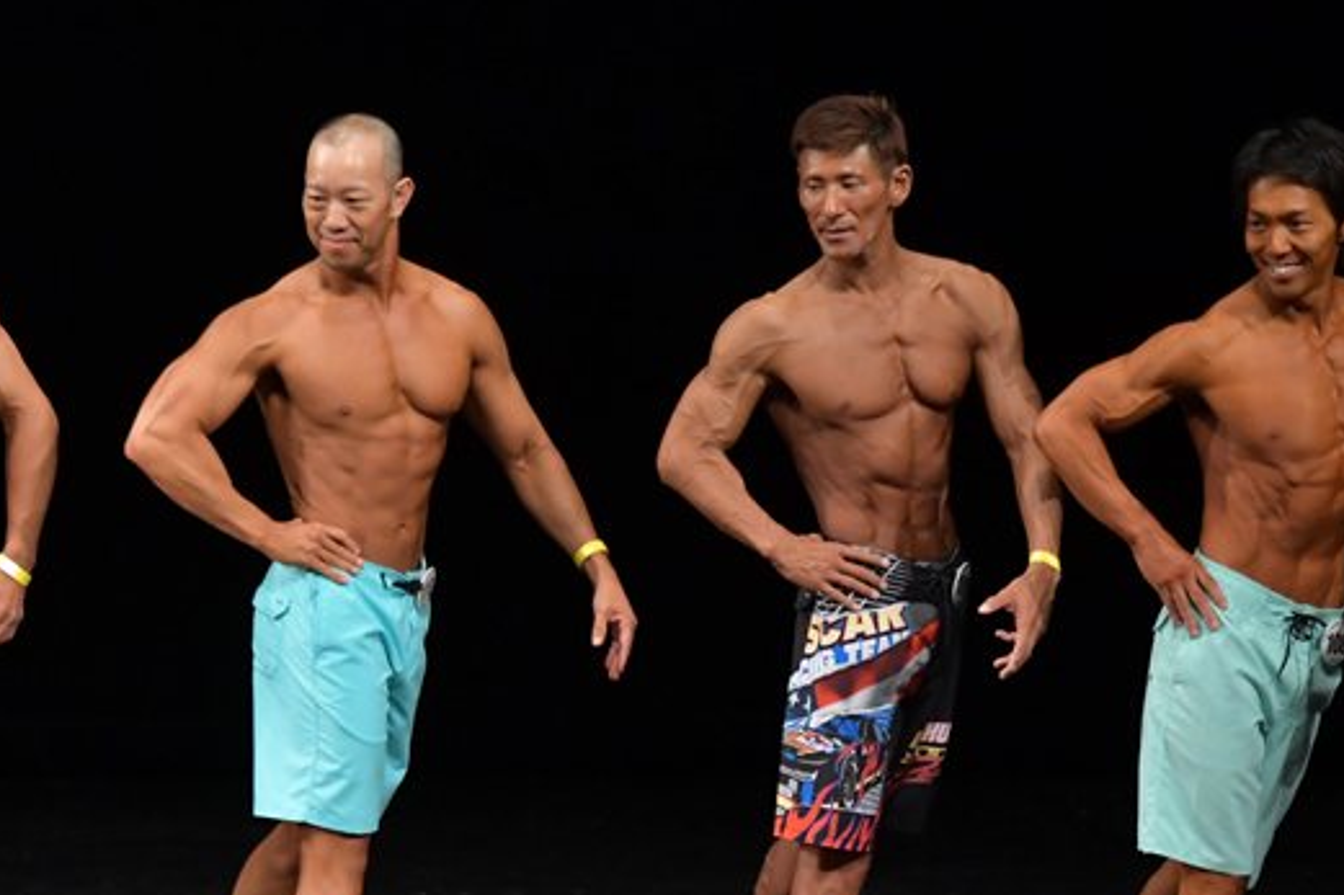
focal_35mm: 379
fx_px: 14144
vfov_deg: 3.6
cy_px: 609
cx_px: 662
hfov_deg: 5.4
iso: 3200
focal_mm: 170
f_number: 5.6
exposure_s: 1/400
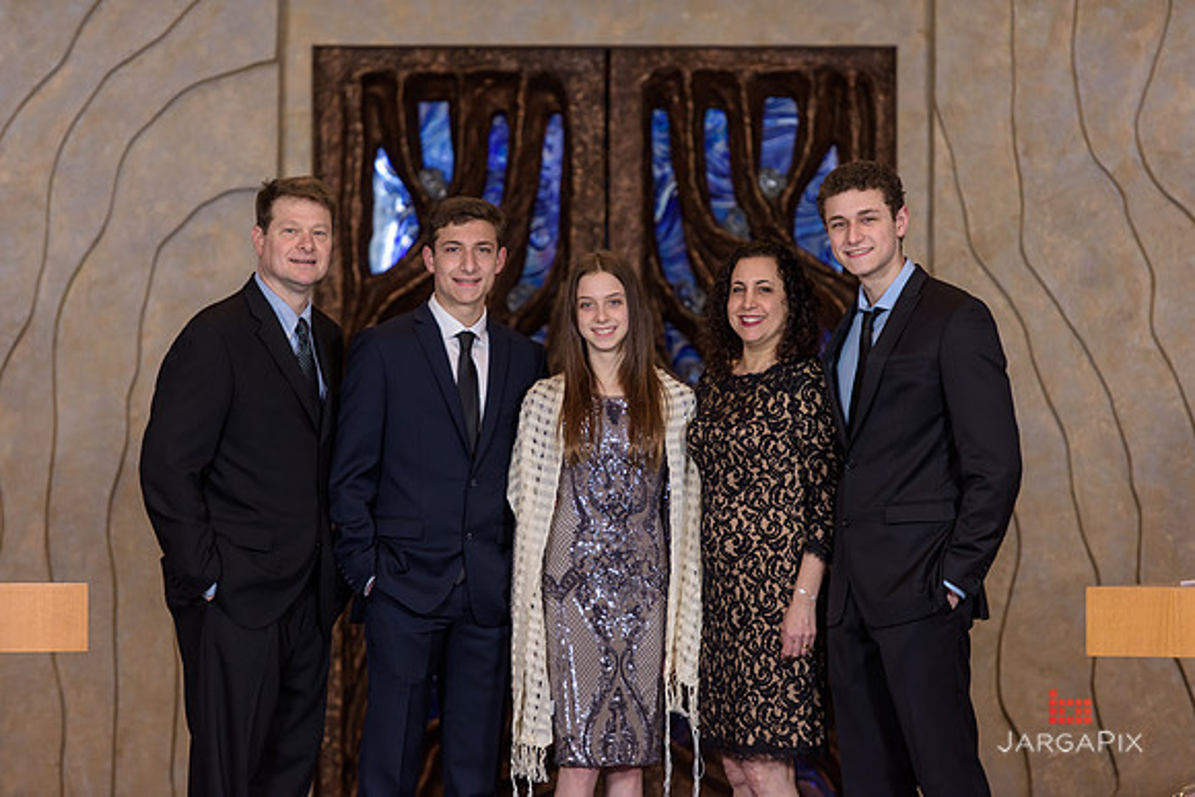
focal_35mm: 170
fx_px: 5644
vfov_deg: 8.1
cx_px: 598
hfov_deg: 12.1
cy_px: 398
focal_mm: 170
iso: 640
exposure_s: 1/200
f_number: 3.2
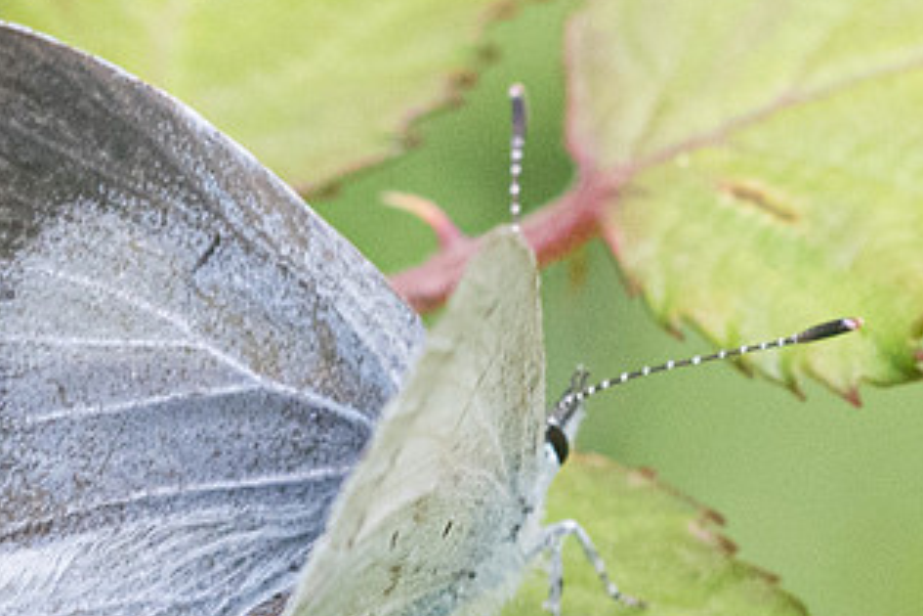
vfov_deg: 1.2
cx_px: 155
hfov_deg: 1.8
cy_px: 424
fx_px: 30046
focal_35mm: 1172
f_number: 9
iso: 800
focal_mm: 150
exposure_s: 1/500
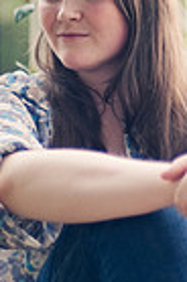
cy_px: 132
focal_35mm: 162
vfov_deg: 12.7
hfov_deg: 8.4
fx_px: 1268
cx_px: 174
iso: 200
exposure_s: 1/320
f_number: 1.4
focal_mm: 50
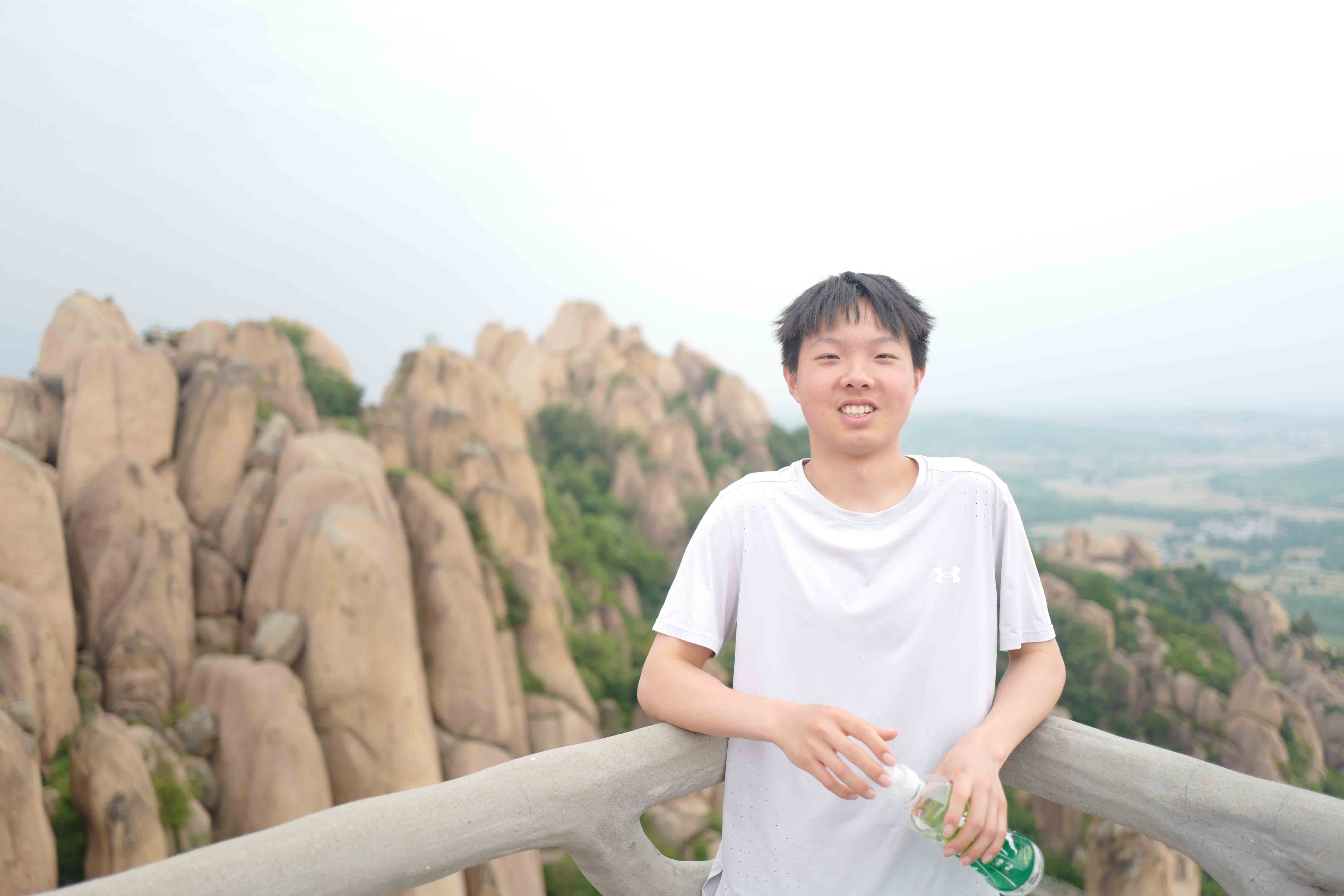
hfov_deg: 65.5
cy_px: 448
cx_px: 672
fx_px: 1045
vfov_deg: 46.4
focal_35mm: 28
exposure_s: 1/500
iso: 100
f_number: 1.7
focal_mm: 28
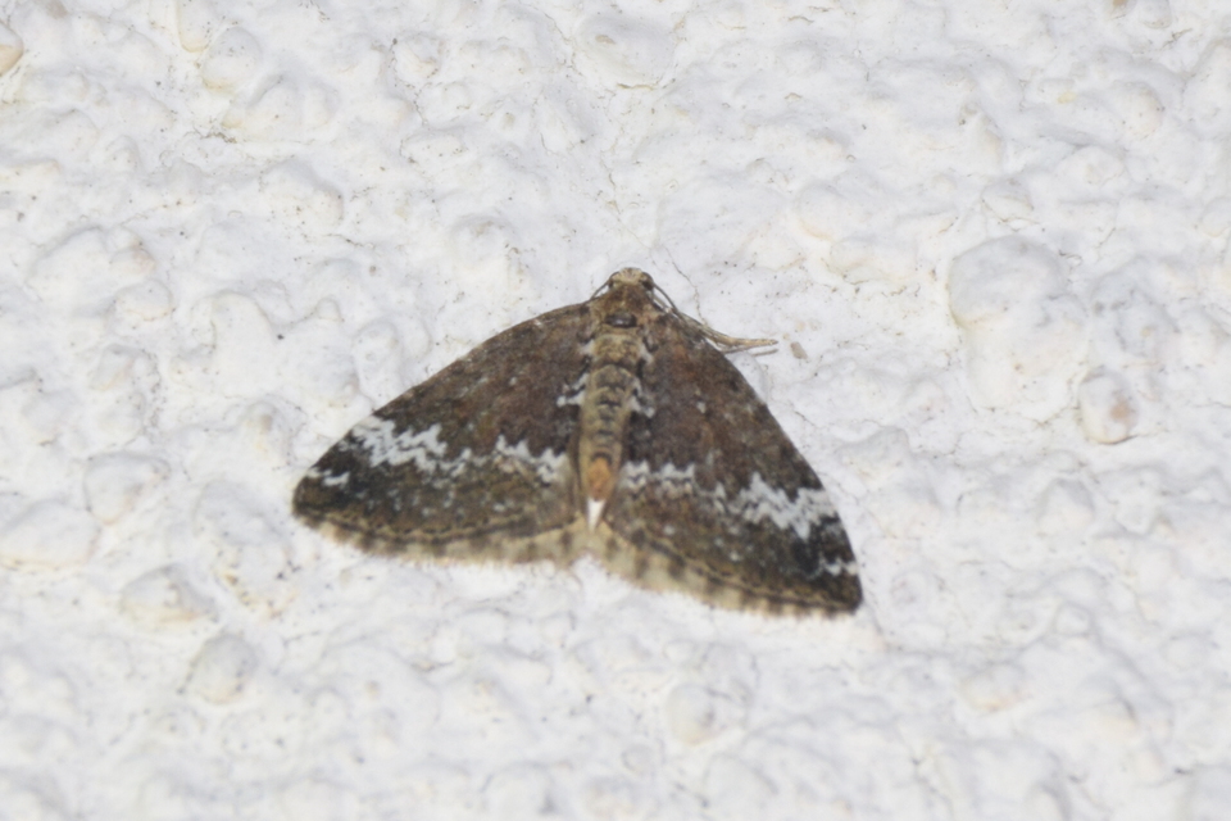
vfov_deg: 6.5
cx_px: 616
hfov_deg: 9.8
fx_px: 7180
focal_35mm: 210
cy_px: 410
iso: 320
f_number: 7.1
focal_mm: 140
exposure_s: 1/60
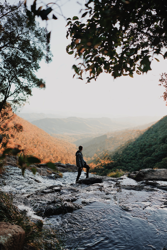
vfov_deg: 65.5
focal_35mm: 28
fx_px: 195
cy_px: 125
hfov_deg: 46.4
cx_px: 84
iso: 100
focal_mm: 28
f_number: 2
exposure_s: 1/320
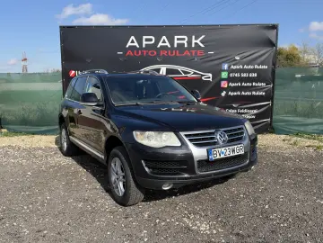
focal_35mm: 29
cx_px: 162
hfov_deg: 61.7
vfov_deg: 48.2
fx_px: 271
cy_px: 122
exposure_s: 1/4098
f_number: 1.8
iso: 100
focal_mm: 6.93
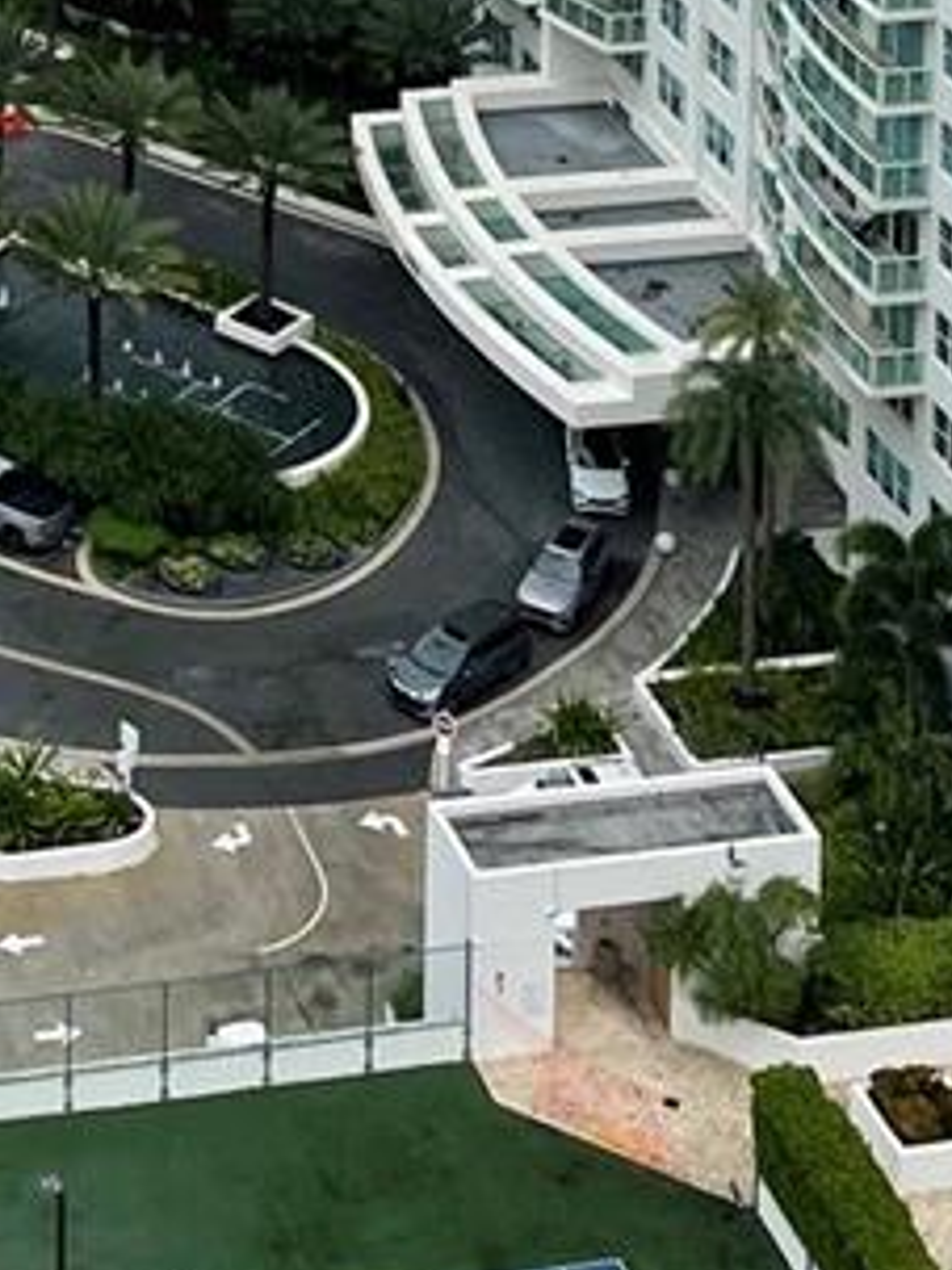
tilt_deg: -6.2
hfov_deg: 13.8
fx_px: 3780
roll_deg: -1.8
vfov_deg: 15.5
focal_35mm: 103
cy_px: -1211
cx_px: -264
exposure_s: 1/4831
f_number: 1.6
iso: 32
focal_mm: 4.2
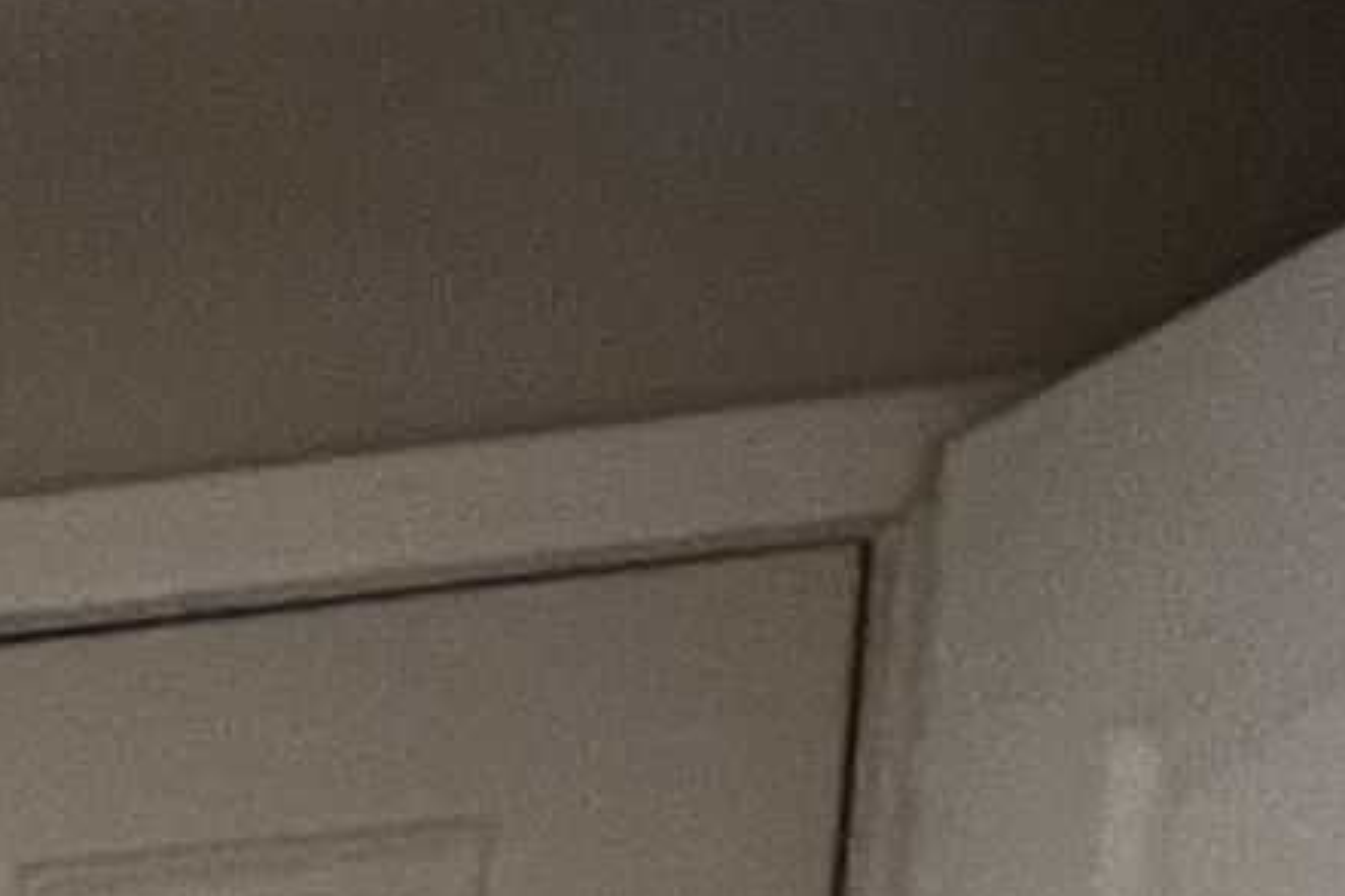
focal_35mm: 92
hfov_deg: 14.5
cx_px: -1876
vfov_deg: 10.6
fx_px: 3437
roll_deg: +1.9
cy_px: 2658
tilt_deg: -9.7
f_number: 1.8
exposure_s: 1/60
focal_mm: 1.57
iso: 200
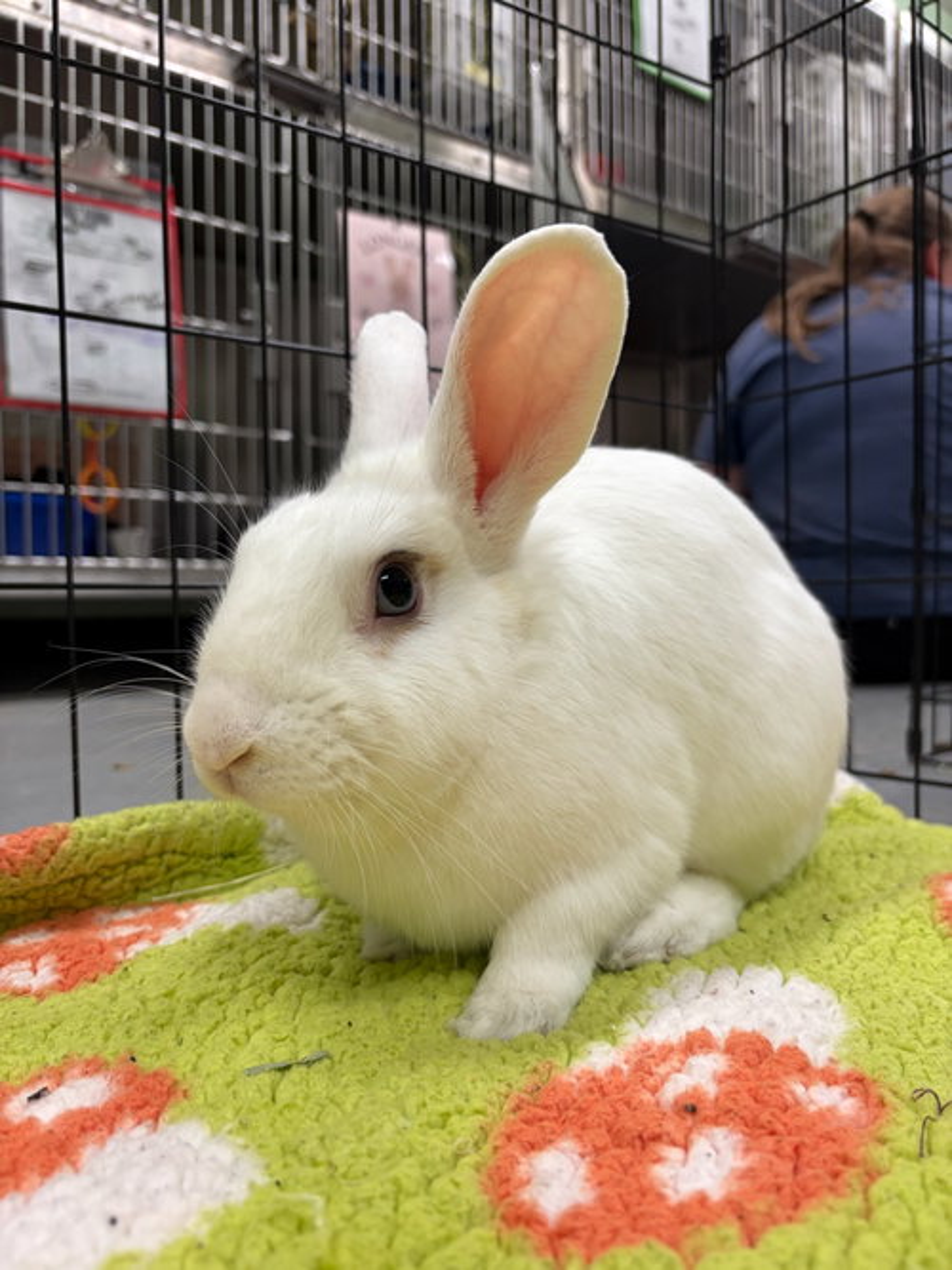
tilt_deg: -2.2
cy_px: 635
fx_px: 954
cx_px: 476
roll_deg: +1.0
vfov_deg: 67.3
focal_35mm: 26
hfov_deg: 53.0
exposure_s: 1/60
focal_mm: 5.96
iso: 160
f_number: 1.6
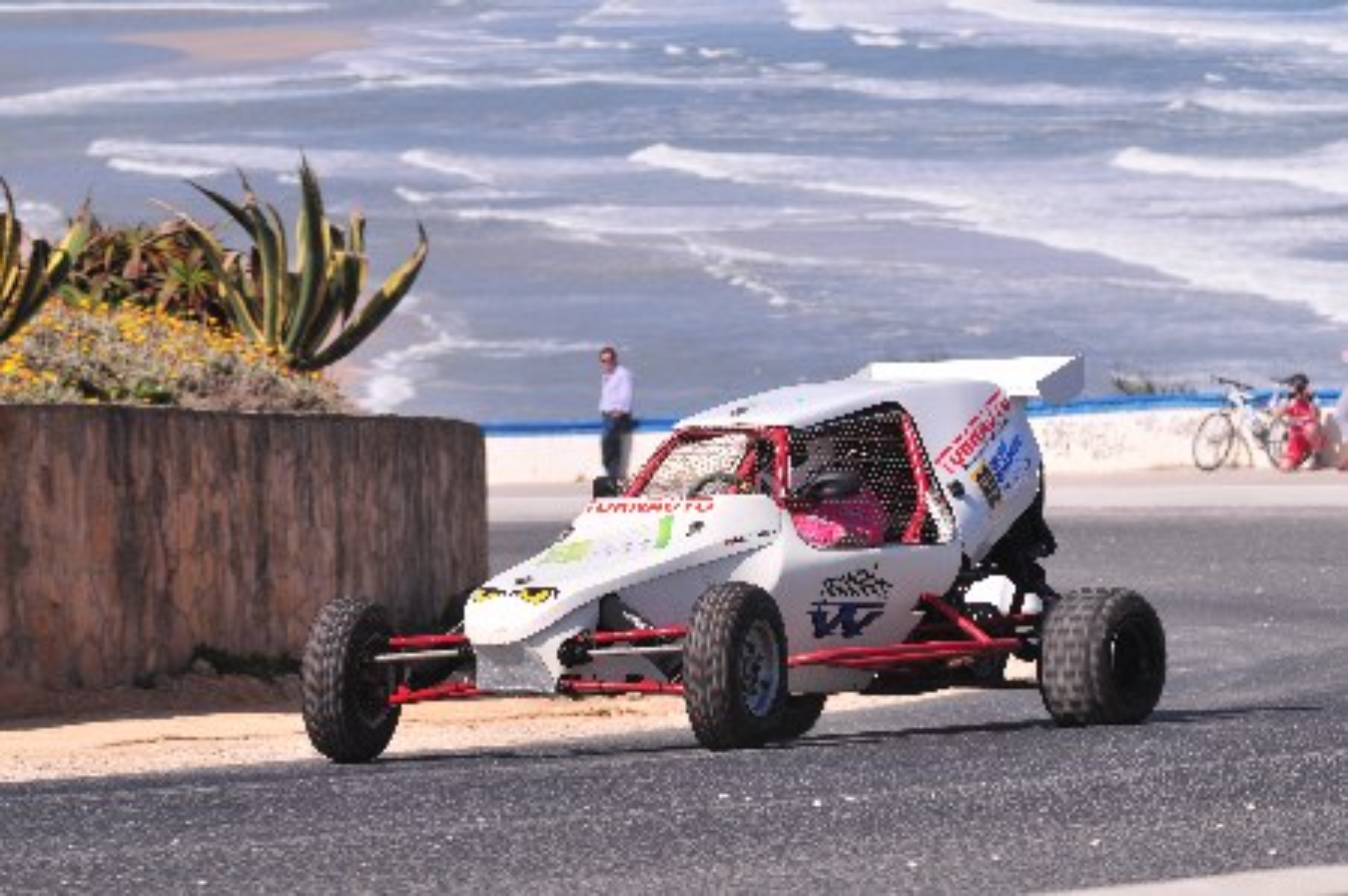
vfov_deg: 7.6
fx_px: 6733
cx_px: 674
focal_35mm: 180
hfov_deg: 11.4
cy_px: 448
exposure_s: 1/800
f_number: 6.3
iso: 250
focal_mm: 120
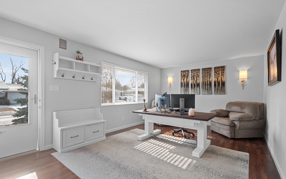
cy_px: 90
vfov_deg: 71.2
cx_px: 147
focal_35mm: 16
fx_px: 125
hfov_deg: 97.8
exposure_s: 1/25
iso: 200
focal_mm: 10
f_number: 3.5
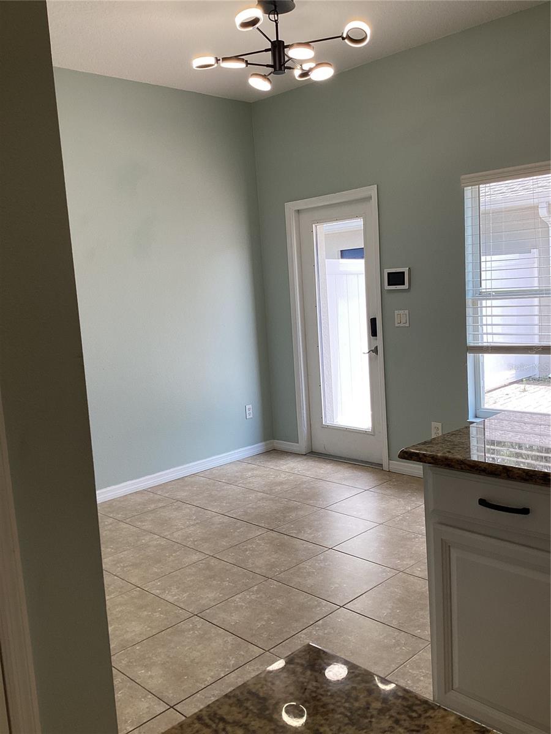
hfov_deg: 45.4
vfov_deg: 58.4
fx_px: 658
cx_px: 276
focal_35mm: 31
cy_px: 367
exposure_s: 1/120
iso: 32
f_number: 2.4
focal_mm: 3.3
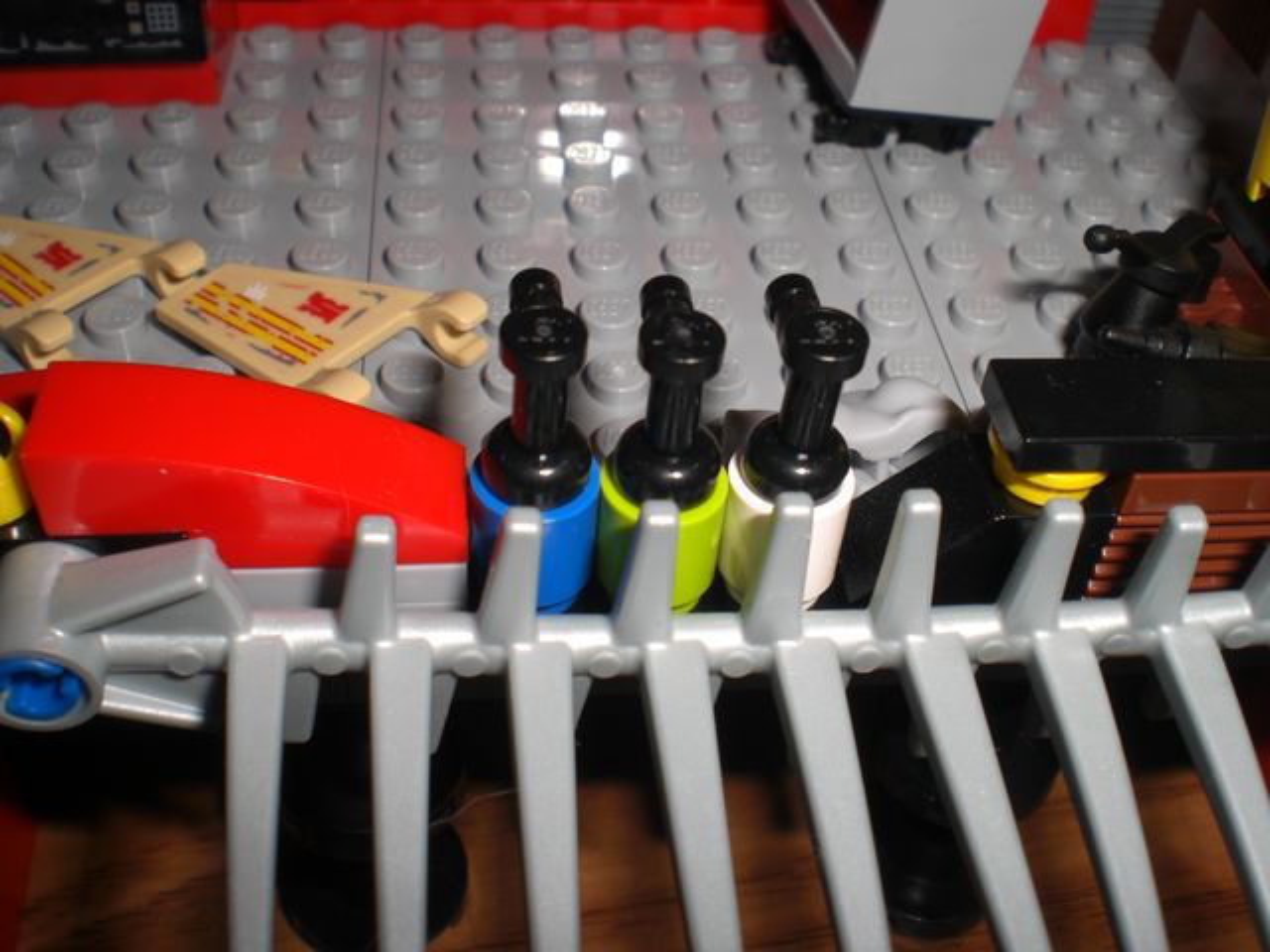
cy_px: 476
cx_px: 635
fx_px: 1394
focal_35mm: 38
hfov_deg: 49.0
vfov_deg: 37.7
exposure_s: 1/60
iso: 50
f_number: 4.4
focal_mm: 6.3
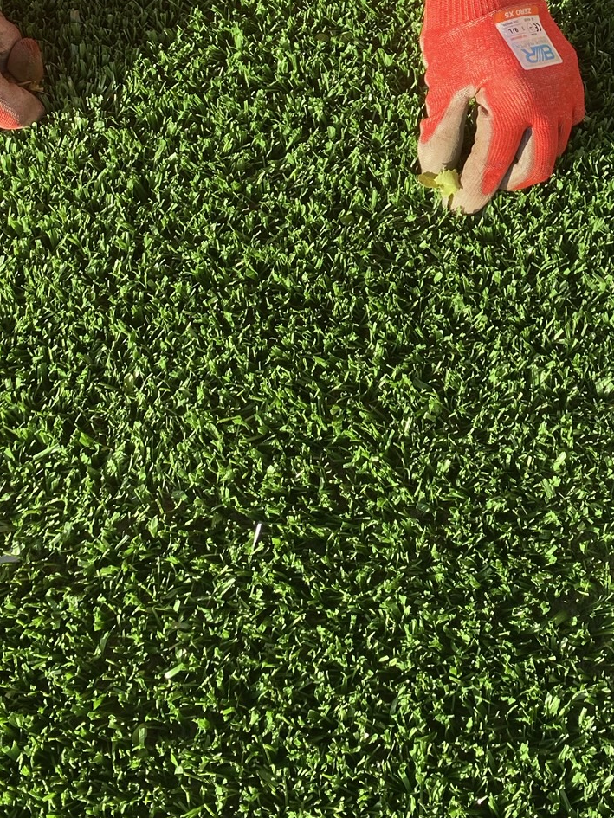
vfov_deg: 32.8
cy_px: 56
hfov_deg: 25.8
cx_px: 533
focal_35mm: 55
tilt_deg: -54.7
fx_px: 1300
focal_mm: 4.25
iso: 32
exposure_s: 1/318
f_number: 1.8
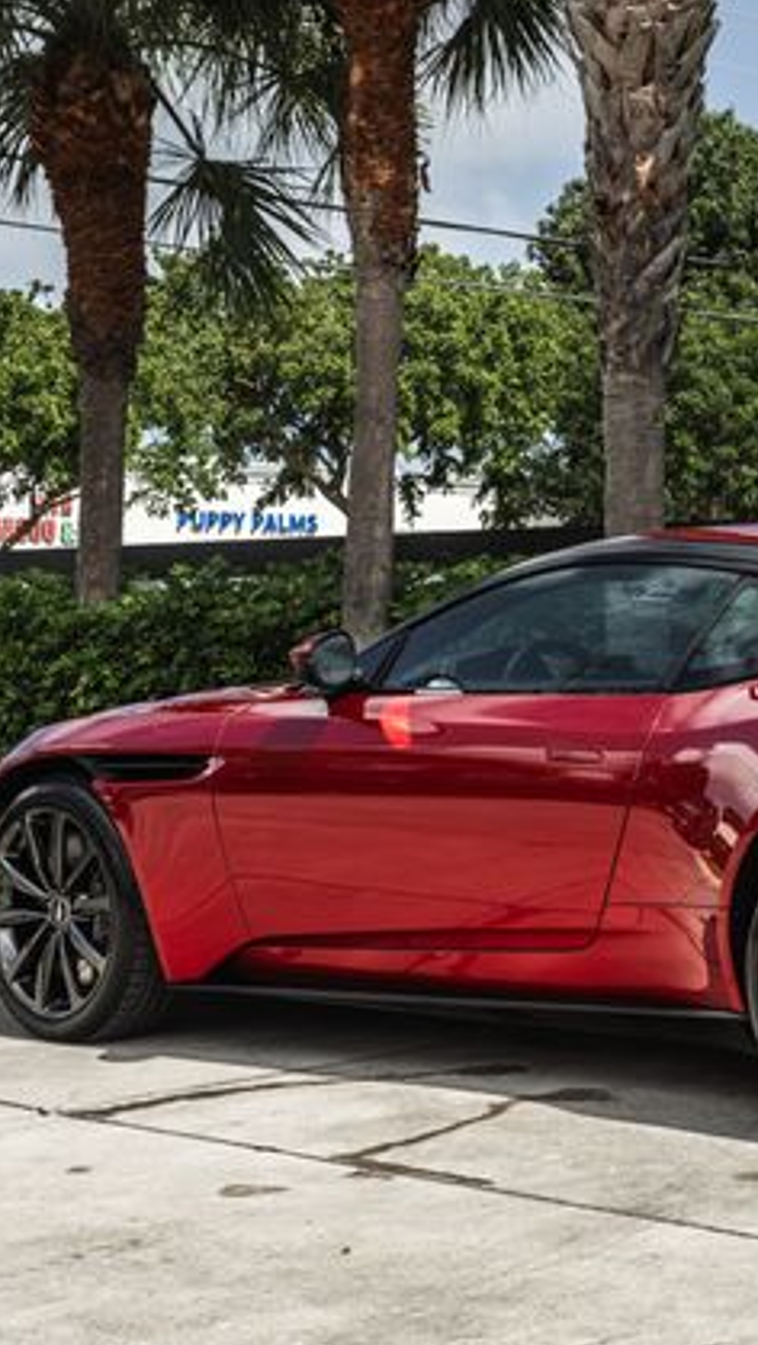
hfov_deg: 15.0
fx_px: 2820
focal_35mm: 79
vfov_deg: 26.8
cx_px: 810
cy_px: 594
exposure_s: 1/160
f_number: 8
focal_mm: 40
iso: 200
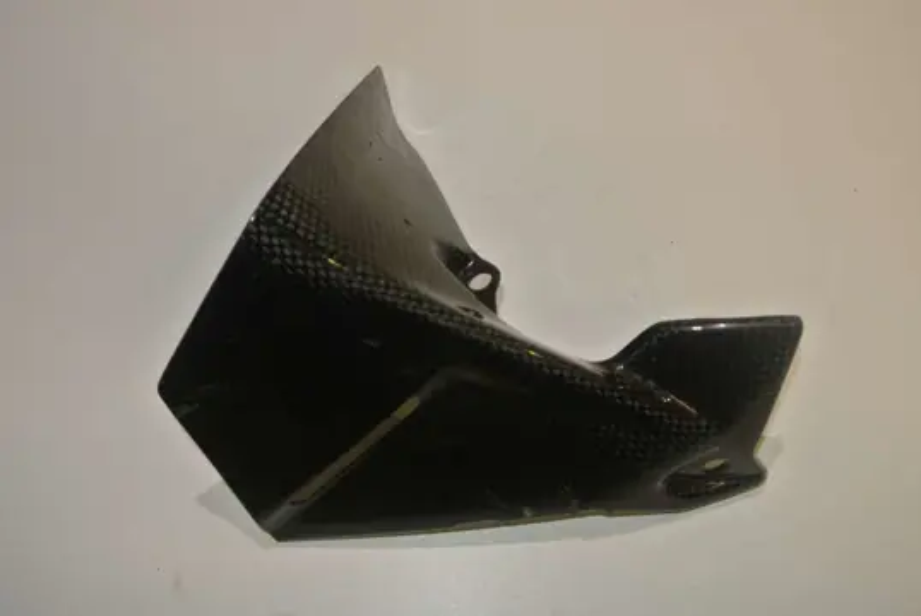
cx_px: 460
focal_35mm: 36
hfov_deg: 53.1
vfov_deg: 37.0
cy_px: 308
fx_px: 922
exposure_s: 1/60
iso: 200
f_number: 4
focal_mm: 13.6
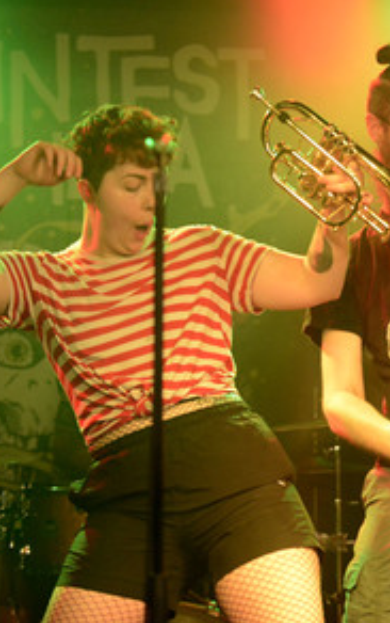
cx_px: 365
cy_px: 312
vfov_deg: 18.9
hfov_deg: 11.8
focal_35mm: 110
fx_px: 1867
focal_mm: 70
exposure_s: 1/320
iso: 6400
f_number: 2.8
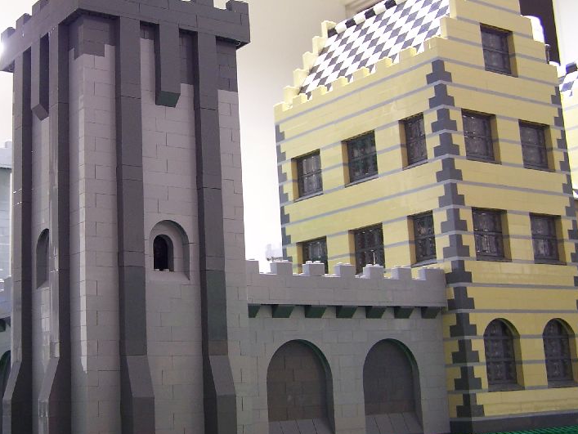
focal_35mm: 55
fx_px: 919
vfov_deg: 26.5
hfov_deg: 34.5
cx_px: 181
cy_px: 182
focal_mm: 6.3
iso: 80
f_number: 2.8
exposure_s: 1/2
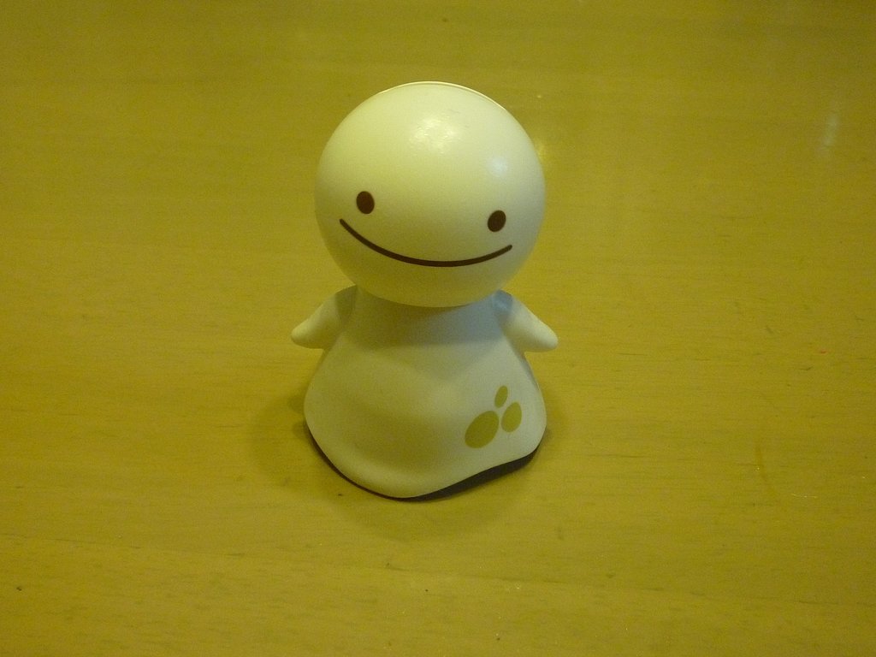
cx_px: 438
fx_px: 1038
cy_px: 328
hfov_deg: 45.8
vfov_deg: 35.1
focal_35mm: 41
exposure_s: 1/30
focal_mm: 5.8
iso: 320
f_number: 3.6
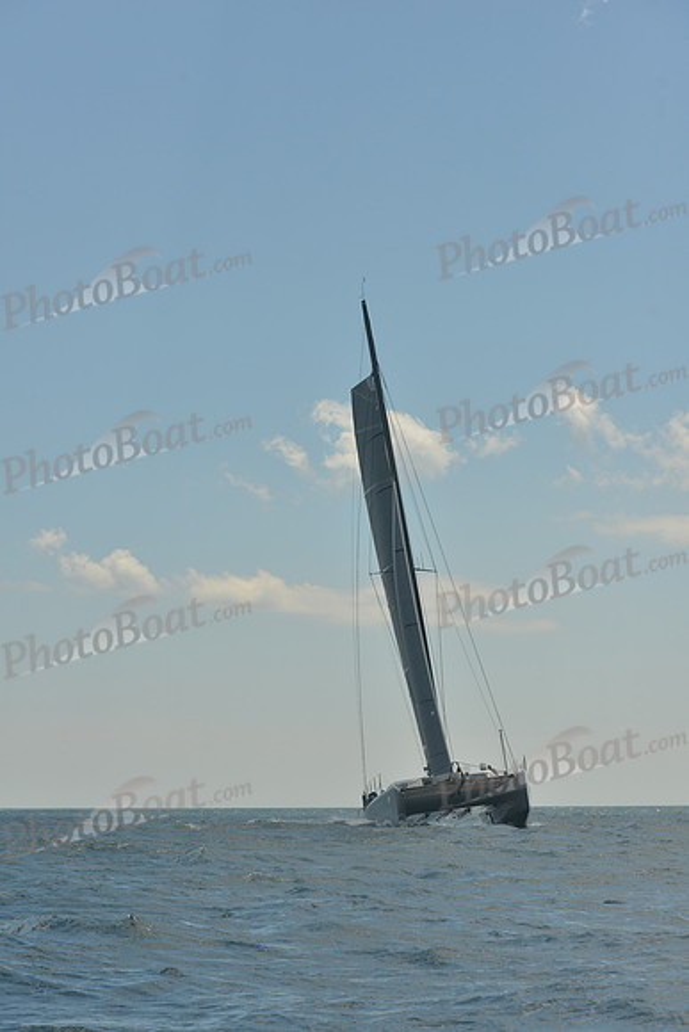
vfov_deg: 23.6
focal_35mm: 86
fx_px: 2467
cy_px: 516
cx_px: 344
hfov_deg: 15.9
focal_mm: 86
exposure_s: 1/800
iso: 400
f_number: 8
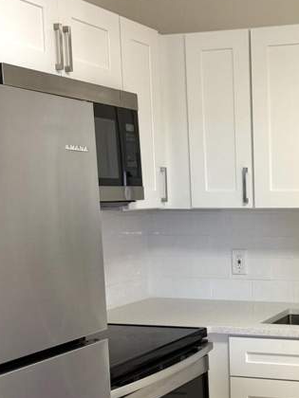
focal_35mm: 61
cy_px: 294
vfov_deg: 31.2
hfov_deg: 22.9
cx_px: 308
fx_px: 703
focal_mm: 6.76
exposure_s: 1/60
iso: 160
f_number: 1.78
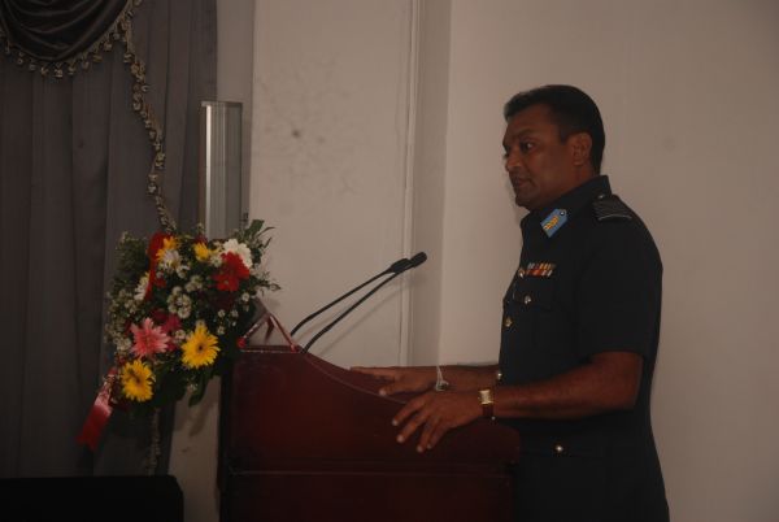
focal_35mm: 105
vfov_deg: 13.1
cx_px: 390
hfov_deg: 19.4
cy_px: 261
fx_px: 2275
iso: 320
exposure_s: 1/100
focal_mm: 70
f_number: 5.6
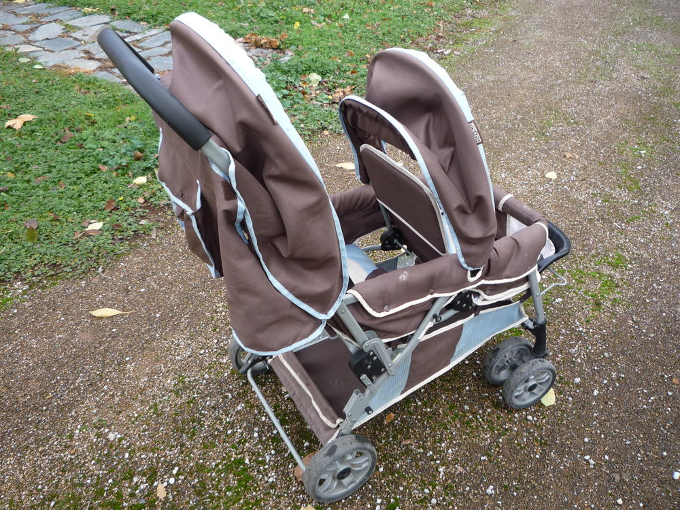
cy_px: 255
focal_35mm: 30
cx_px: 340
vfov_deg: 46.8
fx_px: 589
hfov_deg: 60.0
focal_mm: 5.2
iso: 100
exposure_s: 1/100
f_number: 3.3
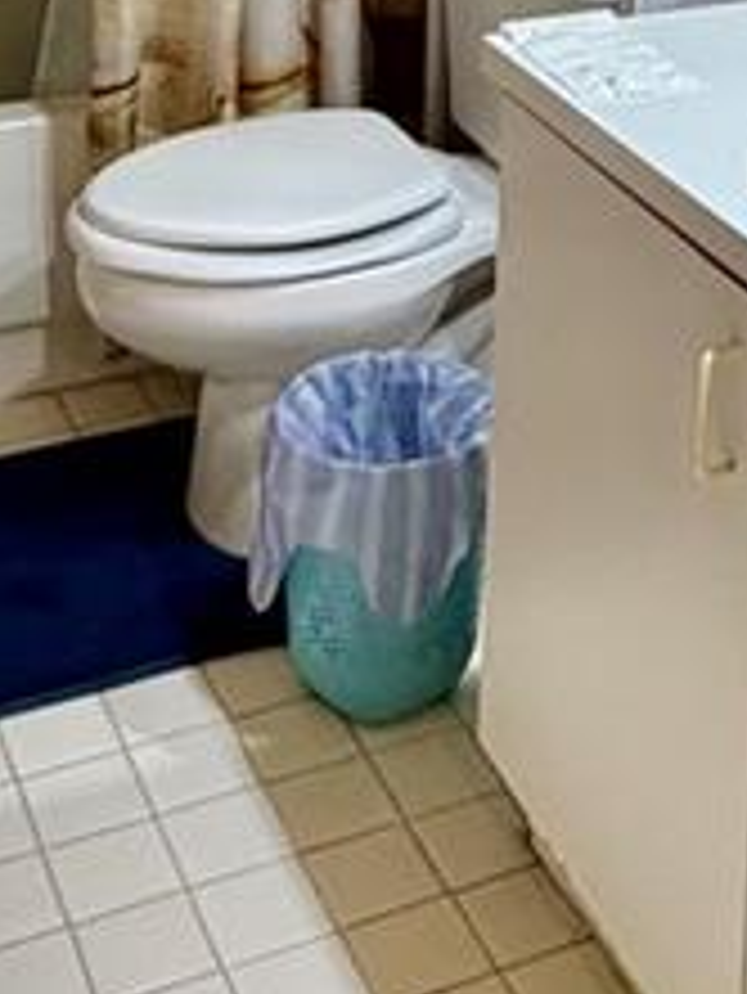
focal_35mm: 76
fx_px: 2185
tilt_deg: -3.7
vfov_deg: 21.5
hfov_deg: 19.1
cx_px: 648
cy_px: -499
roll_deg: -2.3
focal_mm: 2.22
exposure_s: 1/60
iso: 250
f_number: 2.2
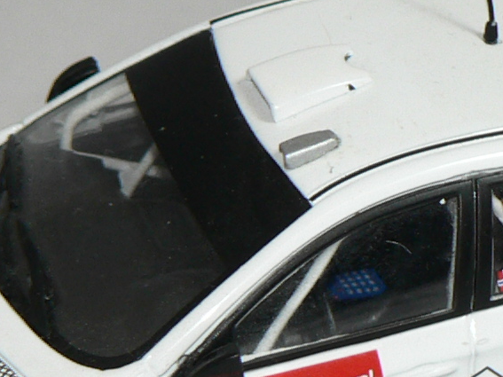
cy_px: 257
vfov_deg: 3.5
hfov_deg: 4.7
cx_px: 342
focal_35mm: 420
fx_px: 6102
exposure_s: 1/60
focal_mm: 15.5
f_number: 3.2
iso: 80
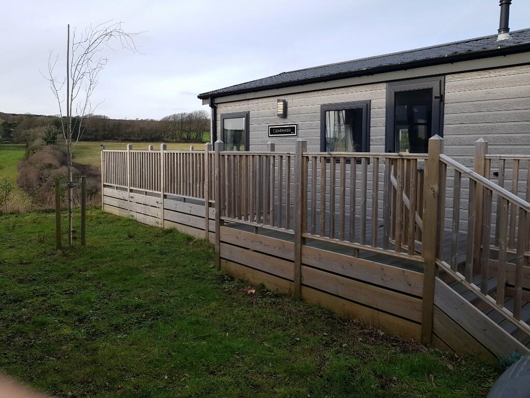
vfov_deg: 53.1
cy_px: 199
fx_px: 398
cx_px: 265
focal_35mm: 26
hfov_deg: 67.3
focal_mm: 4.2
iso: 40
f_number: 1.7
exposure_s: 1/578
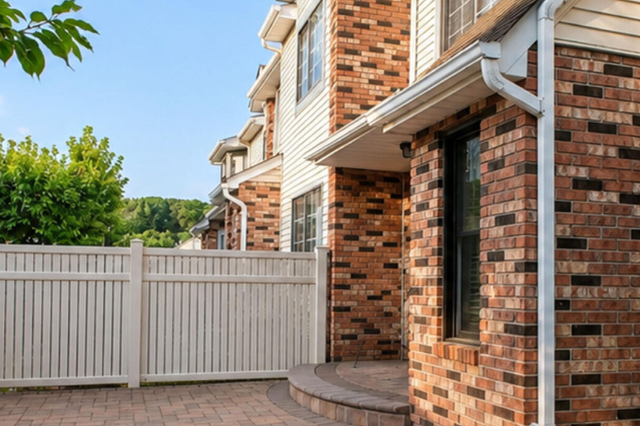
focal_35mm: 37
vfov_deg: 35.8
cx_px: 348
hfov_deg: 51.8
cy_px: 254
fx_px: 658
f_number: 9
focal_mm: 10
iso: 320
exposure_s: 1/100
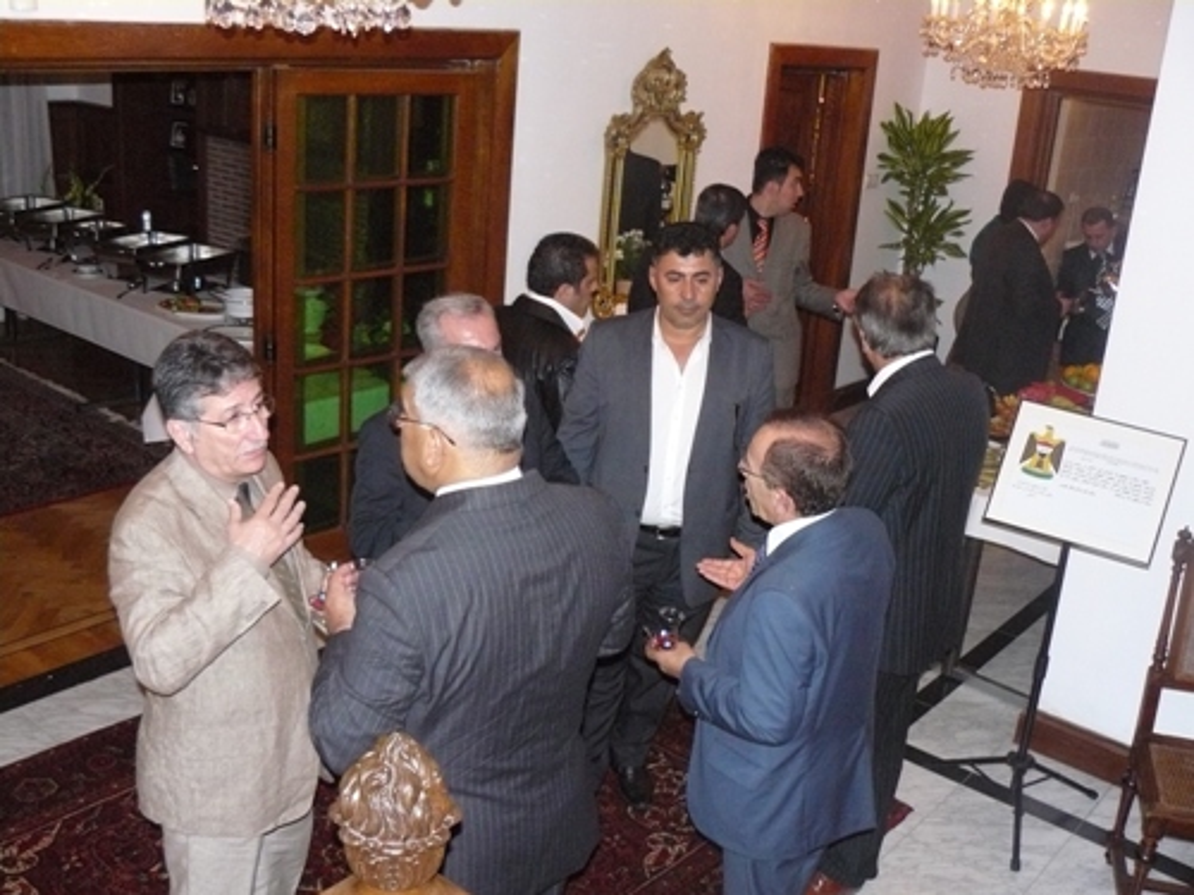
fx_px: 1242
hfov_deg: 51.4
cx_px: 597
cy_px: 448
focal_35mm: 36
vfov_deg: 39.7
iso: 400
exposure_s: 1/30
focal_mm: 6
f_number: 2.8
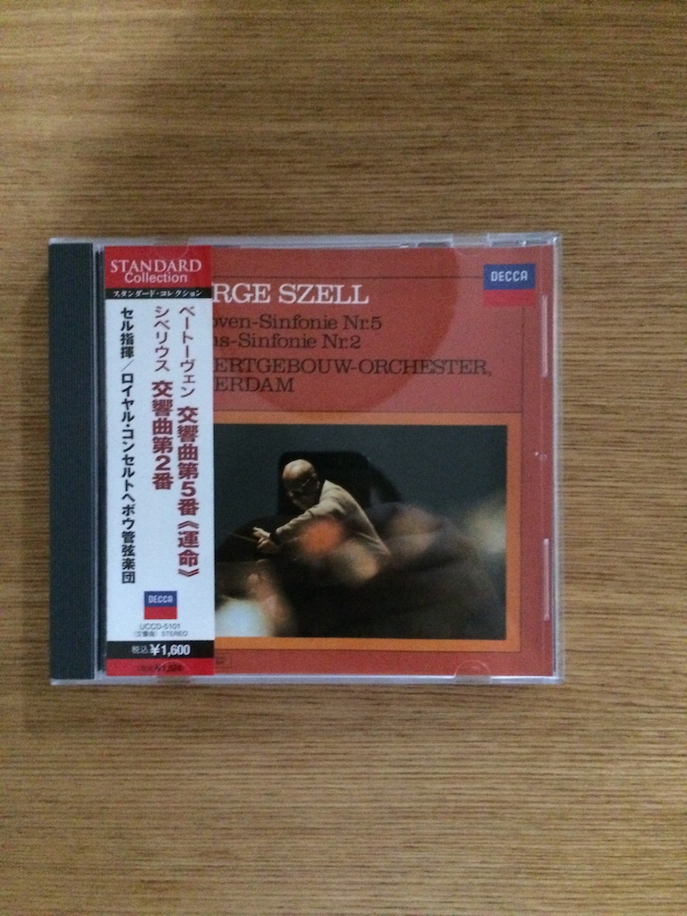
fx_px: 794
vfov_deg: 60.0
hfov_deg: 46.8
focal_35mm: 30
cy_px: 458
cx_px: 344
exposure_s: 1/15
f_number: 2.2
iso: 800
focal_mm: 4.12
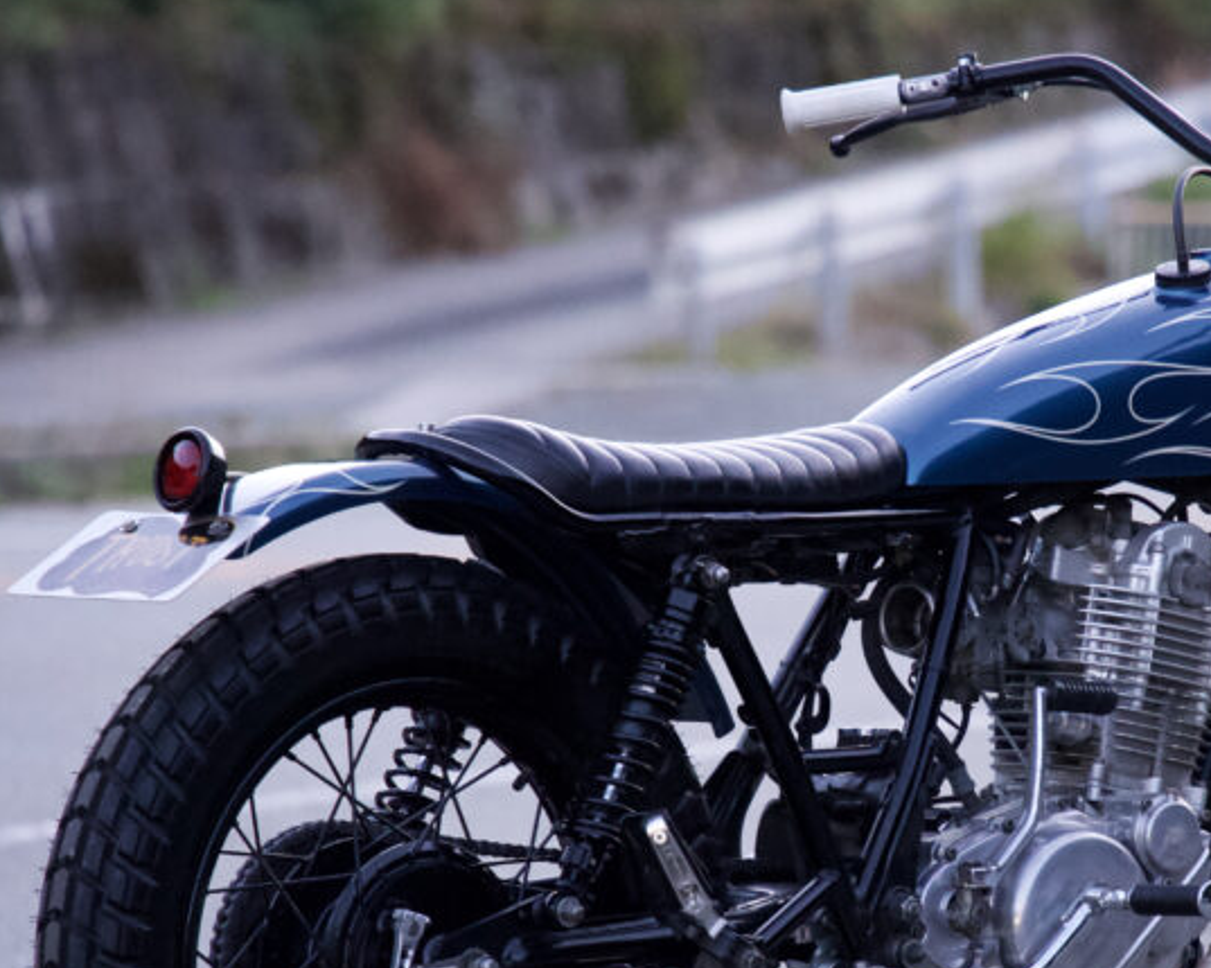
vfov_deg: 4.7
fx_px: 11678
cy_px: 669
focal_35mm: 326
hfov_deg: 5.9
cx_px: 967
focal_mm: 182
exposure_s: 1/160
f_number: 5.6
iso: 12800
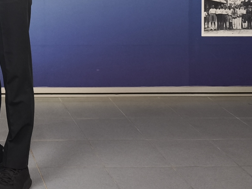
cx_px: -69
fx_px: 582
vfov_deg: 16.8
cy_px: -89
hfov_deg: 22.1
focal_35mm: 80
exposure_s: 1/50
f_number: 1.6
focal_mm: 6.57
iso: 400
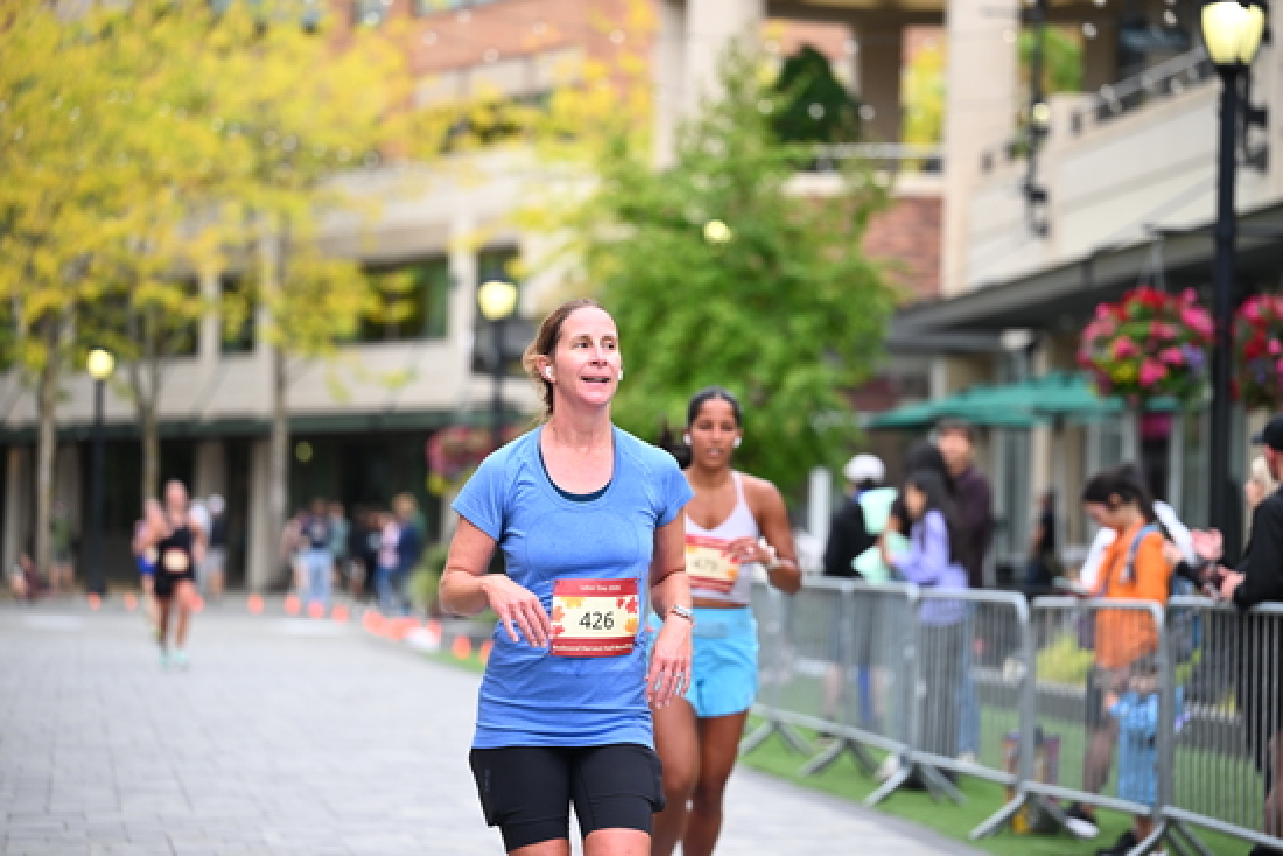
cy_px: 428
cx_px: 642
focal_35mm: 115
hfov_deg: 17.8
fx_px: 4099
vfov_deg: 11.9
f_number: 2.8
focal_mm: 115
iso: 640
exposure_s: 1/1600
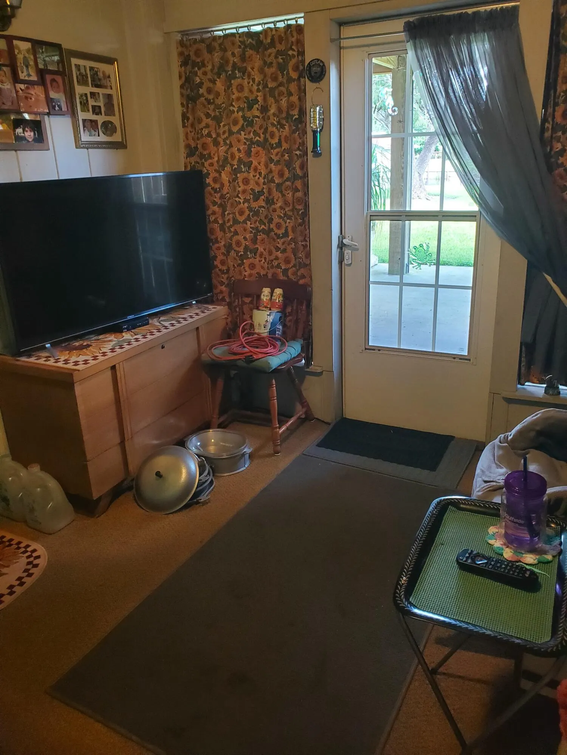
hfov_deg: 53.1
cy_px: 378
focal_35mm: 26
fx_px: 568
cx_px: 284
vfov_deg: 67.3
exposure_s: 1/40
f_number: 2.4
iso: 400
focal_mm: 4.3
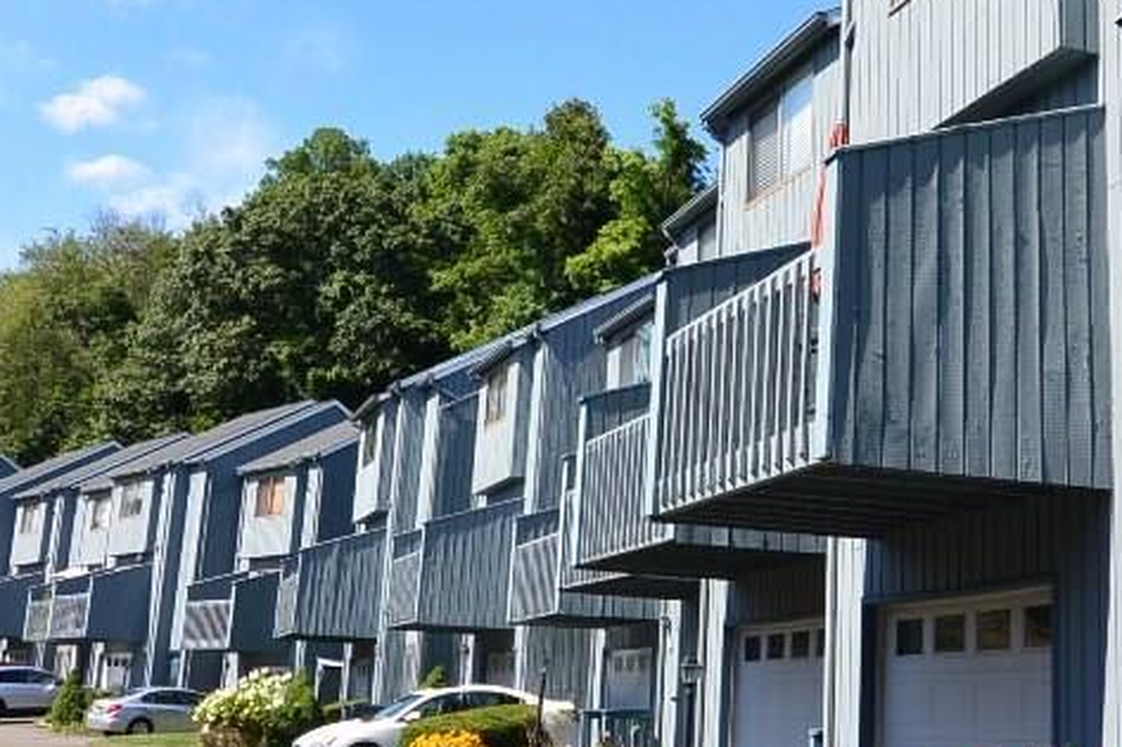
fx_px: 1682
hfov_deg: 36.3
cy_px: 237
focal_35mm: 54
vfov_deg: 24.9
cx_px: 793
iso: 160
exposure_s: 1/640
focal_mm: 10
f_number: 4.5
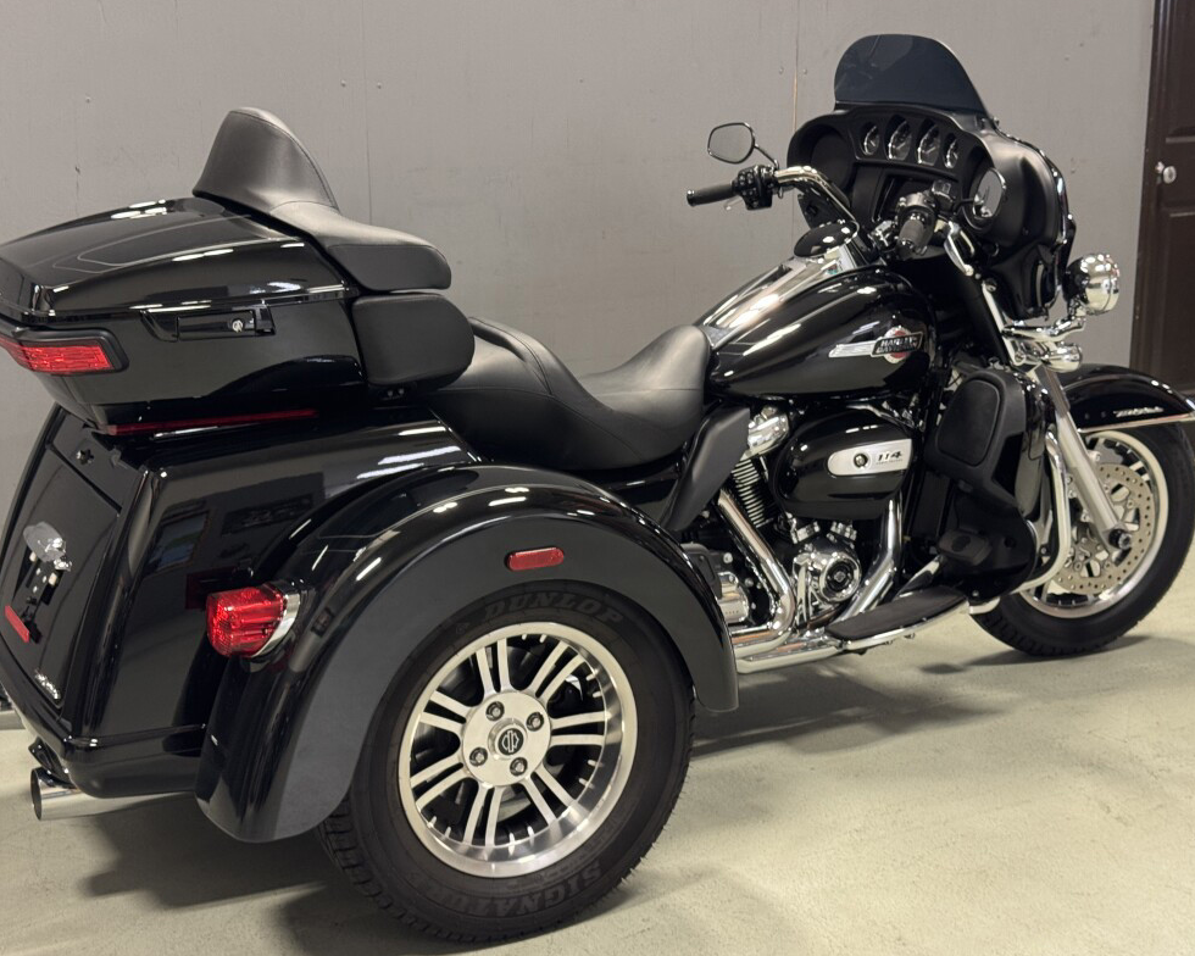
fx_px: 1804
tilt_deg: -13.6
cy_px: 479
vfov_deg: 29.7
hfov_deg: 36.6
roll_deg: -0.3
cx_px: 551
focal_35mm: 51
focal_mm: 6.76
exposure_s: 1/40
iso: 200
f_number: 1.78
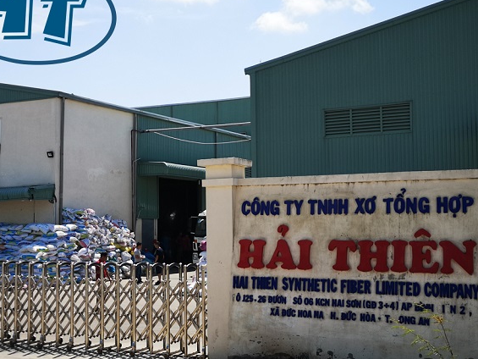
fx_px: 704
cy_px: 165
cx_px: 211
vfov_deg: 28.6
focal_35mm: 51
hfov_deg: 37.4
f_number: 4
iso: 50
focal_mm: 3.95
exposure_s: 1/3344
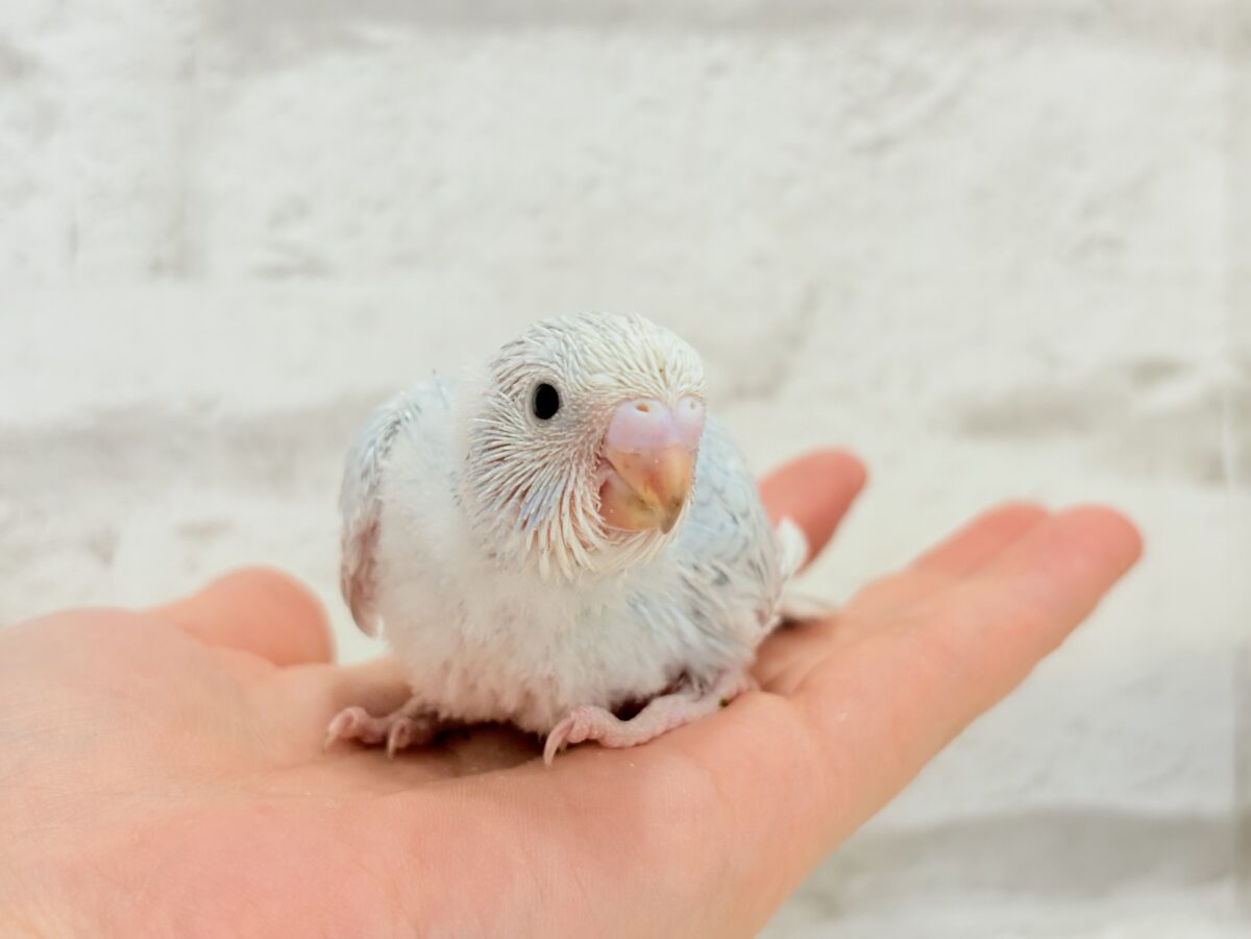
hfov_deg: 36.8
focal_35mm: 52
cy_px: 470
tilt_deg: -2.5
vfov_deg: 28.0
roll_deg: +2.1
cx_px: 626
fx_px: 1879
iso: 64
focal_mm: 5.96
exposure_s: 1/100
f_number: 1.6
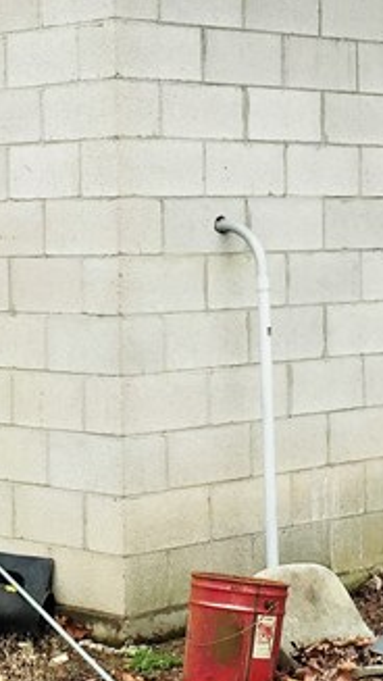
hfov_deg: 12.2
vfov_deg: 21.5
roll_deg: +0.9
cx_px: 250
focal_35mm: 99
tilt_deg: +0.6
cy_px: 231
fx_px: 1787
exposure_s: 1/120
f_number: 2.2
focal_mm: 4.15
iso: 40
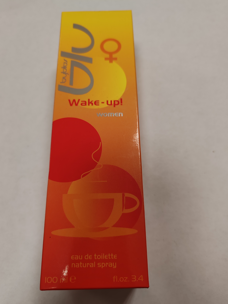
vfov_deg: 65.3
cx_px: 114
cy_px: 152
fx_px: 237
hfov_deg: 51.4
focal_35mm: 27
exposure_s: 1/100
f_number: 1.9
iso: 500
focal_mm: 6.12
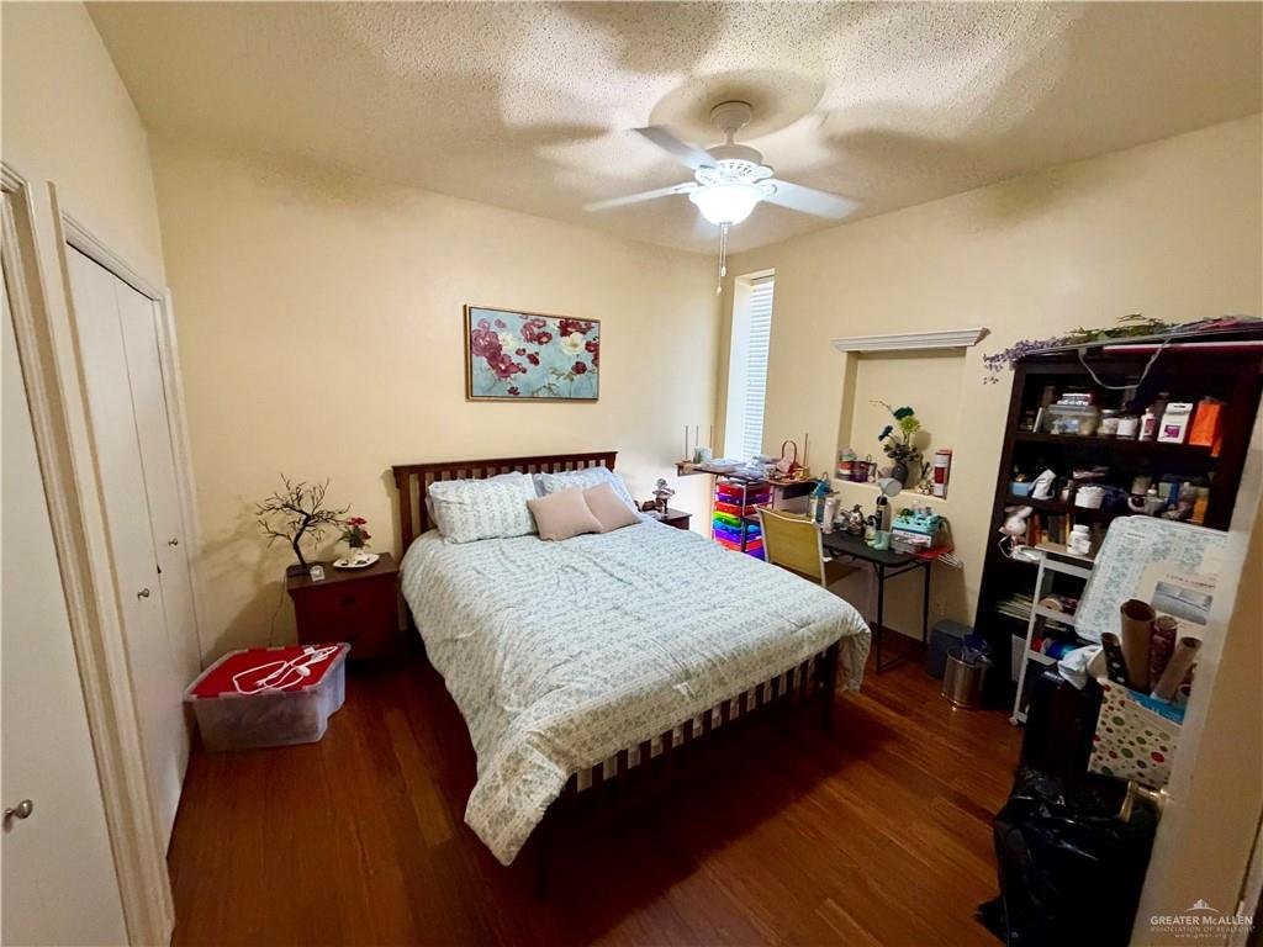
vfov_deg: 85.7
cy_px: 474
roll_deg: -1.0
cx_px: 632
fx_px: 511
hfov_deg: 102.1
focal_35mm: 14
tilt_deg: -8.3
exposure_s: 1/60
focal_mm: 2.22
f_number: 2.2
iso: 1000
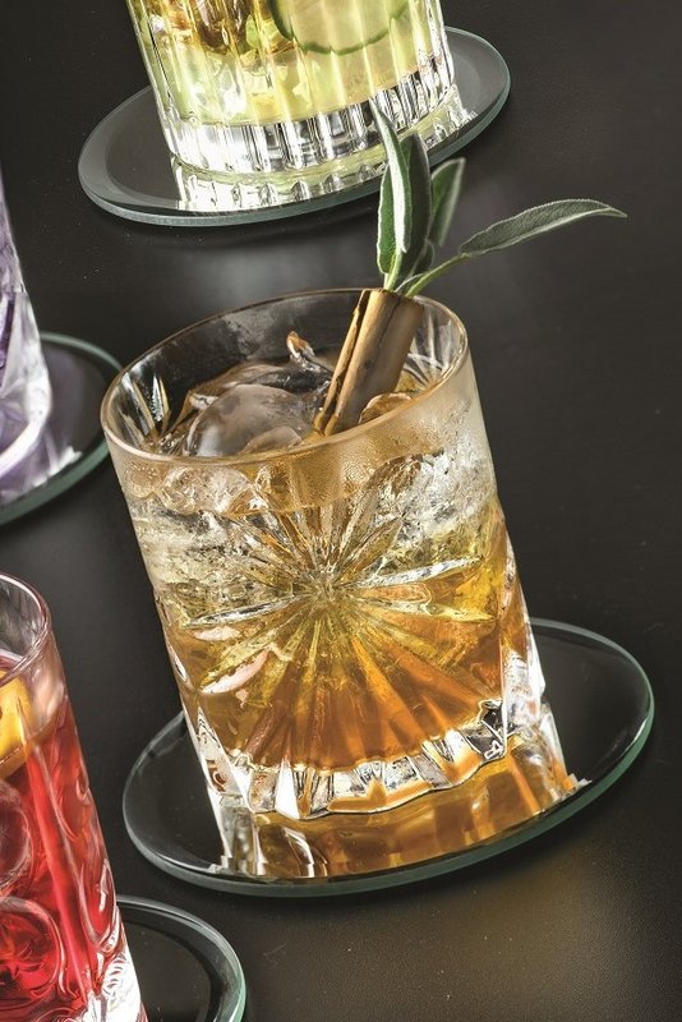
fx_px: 4117
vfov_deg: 14.1
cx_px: 341
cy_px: 511
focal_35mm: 145
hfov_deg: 9.5
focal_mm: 145
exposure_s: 1/2.5
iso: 100
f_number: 22
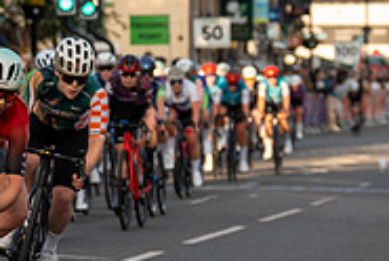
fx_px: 4188
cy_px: 87
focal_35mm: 387
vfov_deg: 3.6
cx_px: -151
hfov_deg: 5.3
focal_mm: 94
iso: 320
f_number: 3.5
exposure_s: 1/800
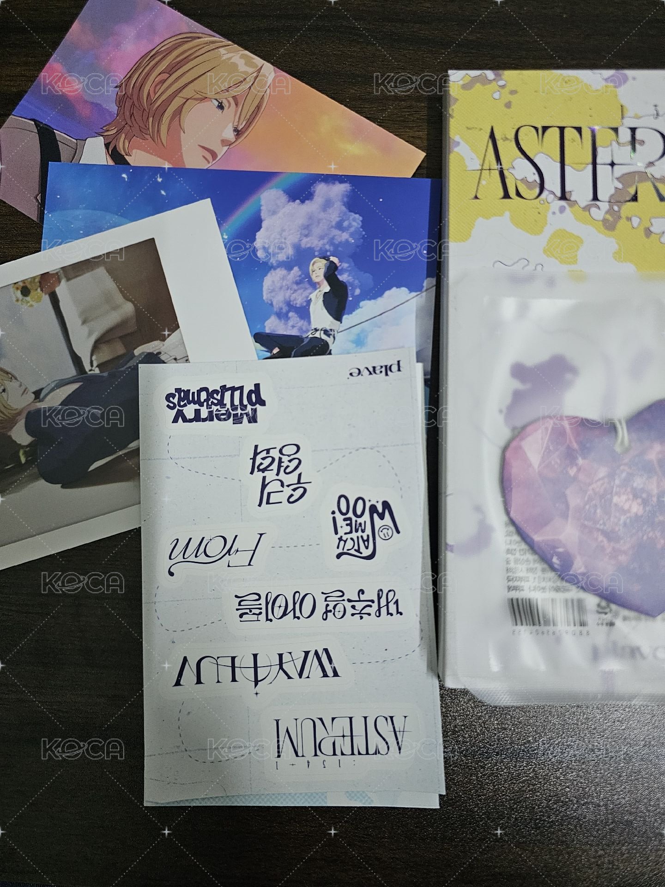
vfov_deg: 73.9
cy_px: 444
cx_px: 332
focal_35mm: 23
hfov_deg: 58.9
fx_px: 589
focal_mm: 6.3
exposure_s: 1/60
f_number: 1.7
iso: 800
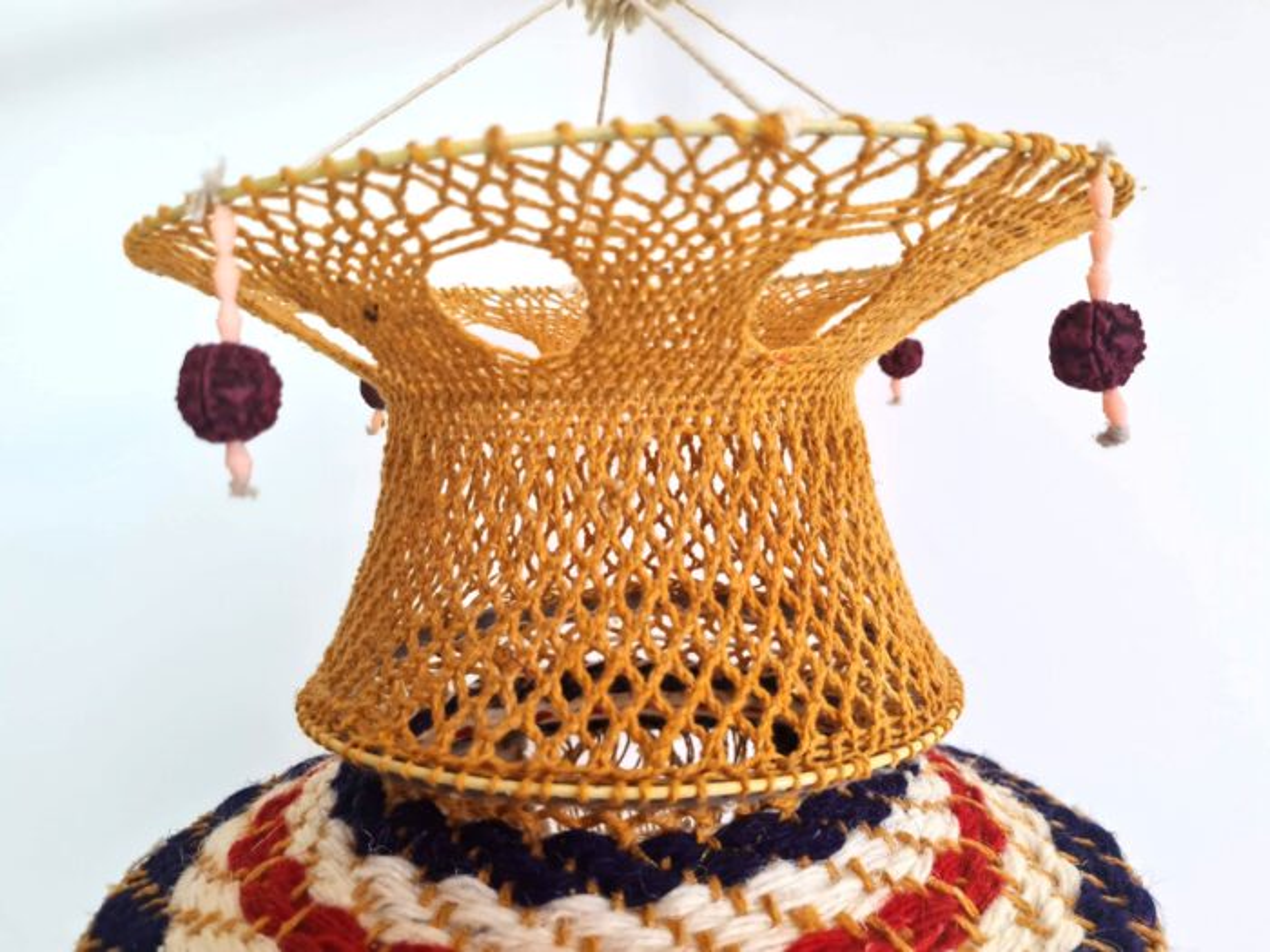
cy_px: 476
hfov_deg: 67.3
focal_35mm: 26
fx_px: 954
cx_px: 635
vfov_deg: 53.1
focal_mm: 5.4
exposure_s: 1/120
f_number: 1.8
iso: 125
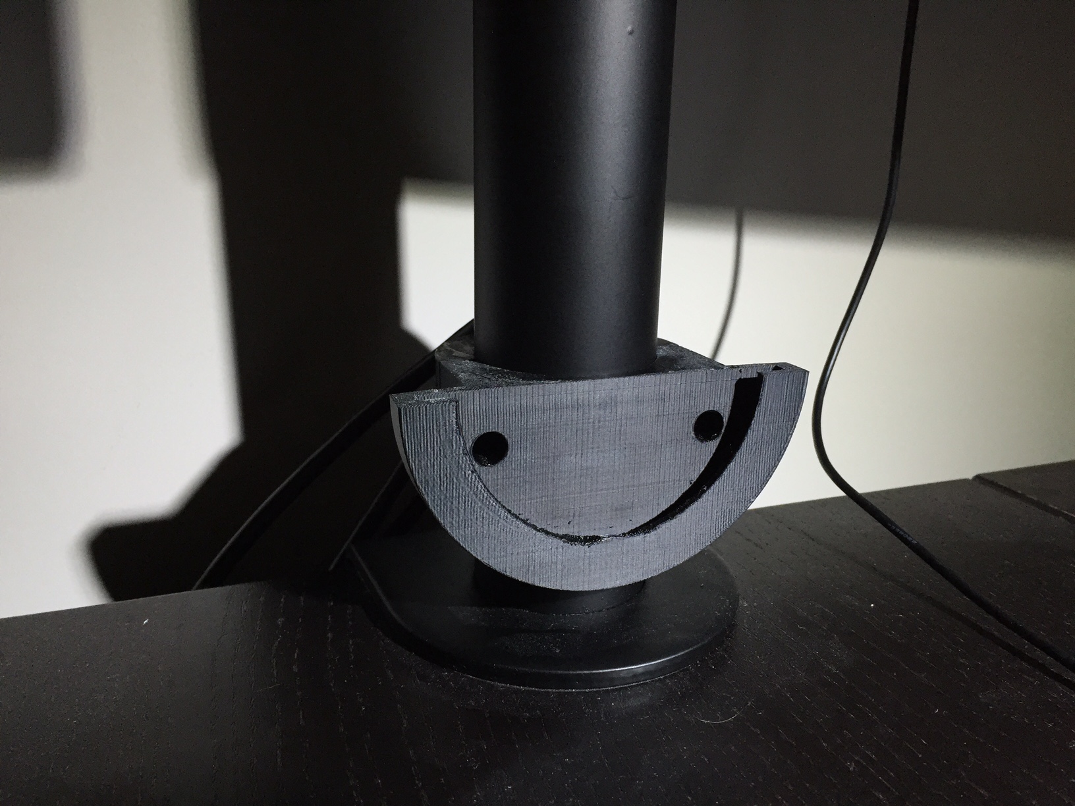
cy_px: 403
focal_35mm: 29
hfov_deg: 61.7
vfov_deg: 48.2
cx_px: 538
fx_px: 901
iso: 40
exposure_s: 1/30
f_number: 2.2
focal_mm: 4.15
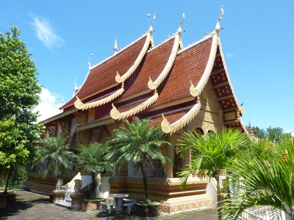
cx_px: 147
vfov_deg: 54.9
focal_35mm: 25
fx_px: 212
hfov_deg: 69.4
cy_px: 110
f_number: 6.3
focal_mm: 4.1
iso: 800
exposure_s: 1/1600
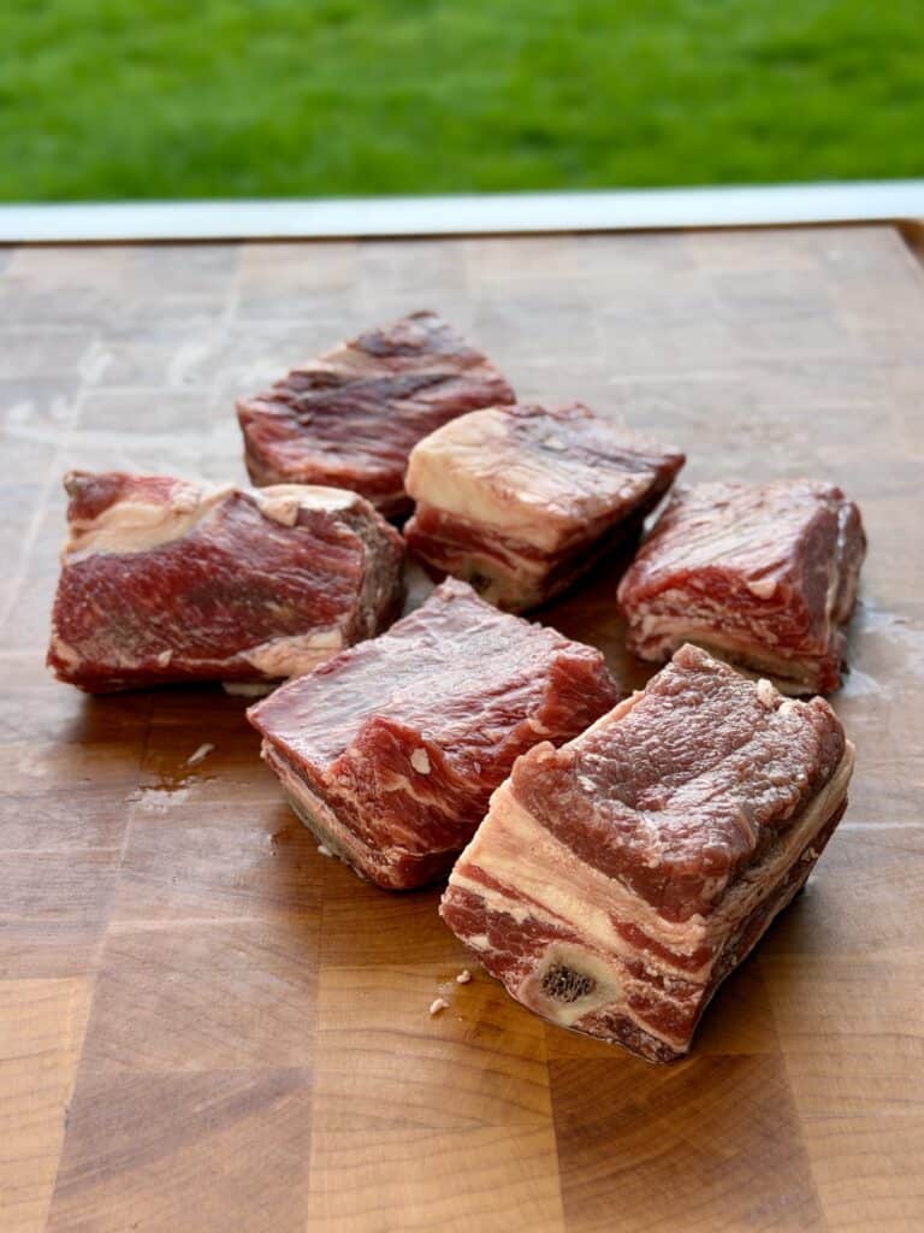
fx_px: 1708
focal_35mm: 48
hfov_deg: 30.3
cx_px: 462
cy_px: 616
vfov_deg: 39.7
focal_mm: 6.76
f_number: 1.78
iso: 80
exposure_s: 1/538
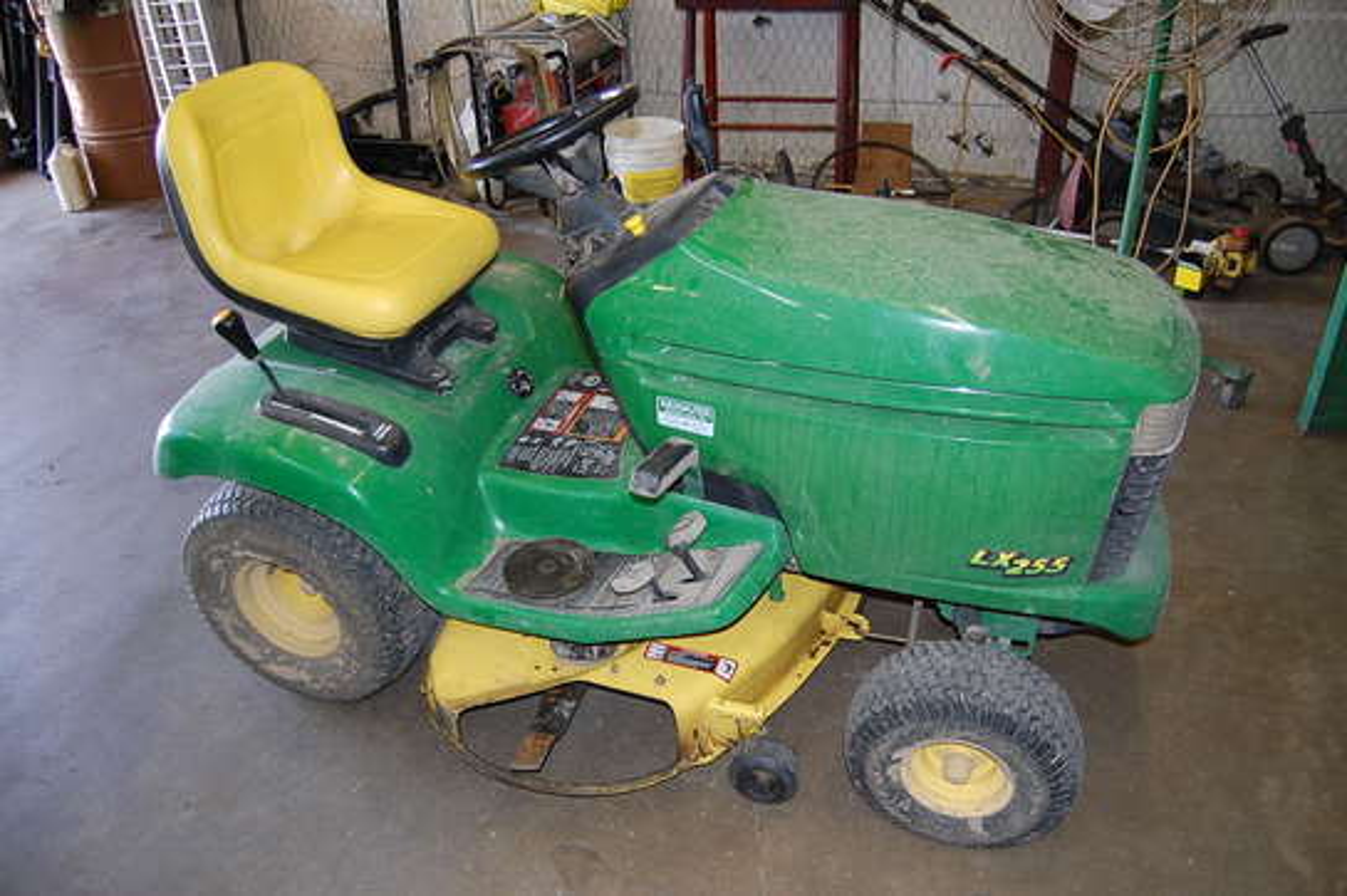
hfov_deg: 67.4
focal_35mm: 27
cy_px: 448
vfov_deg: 47.9
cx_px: 674
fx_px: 1010
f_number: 3.5
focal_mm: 18
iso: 400
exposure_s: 1/60
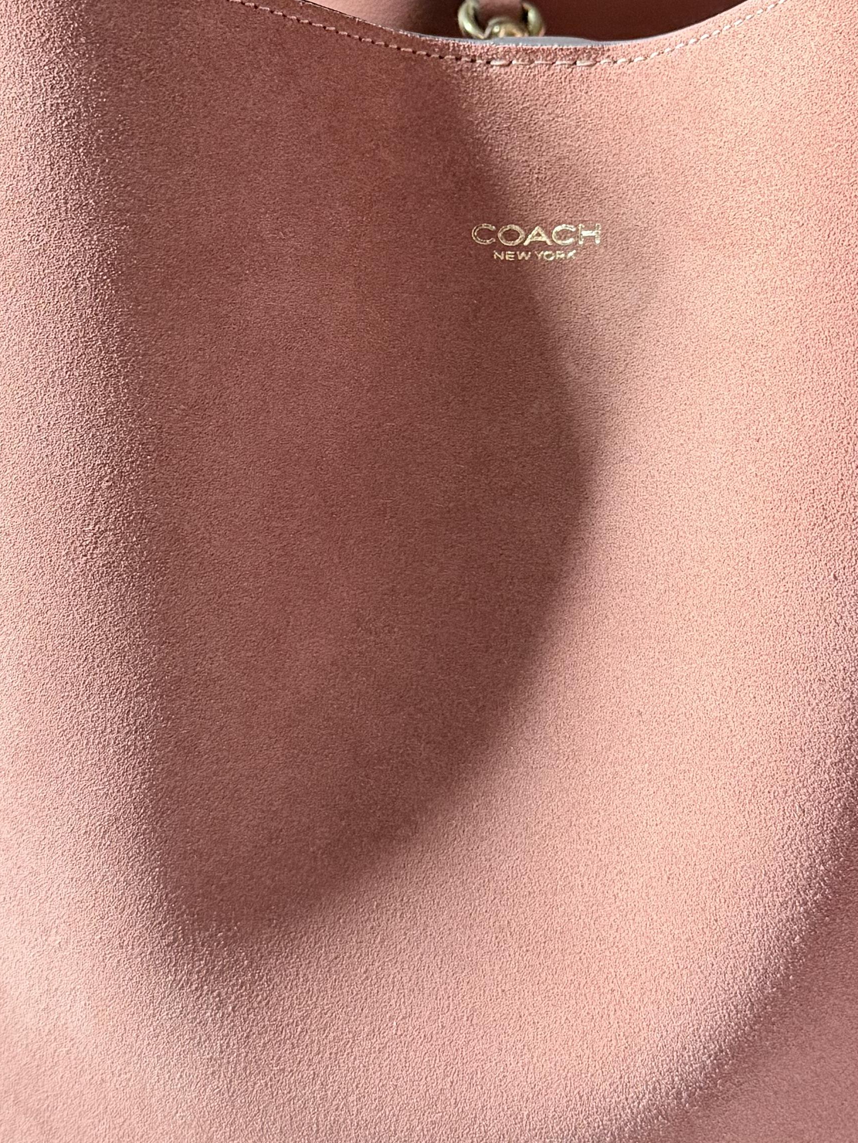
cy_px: 340
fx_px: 1983
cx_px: 420
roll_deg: -0.2
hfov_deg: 24.4
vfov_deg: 31.8
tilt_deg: -10.5
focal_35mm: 60
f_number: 1.78
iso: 320
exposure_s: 1/60
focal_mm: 6.76
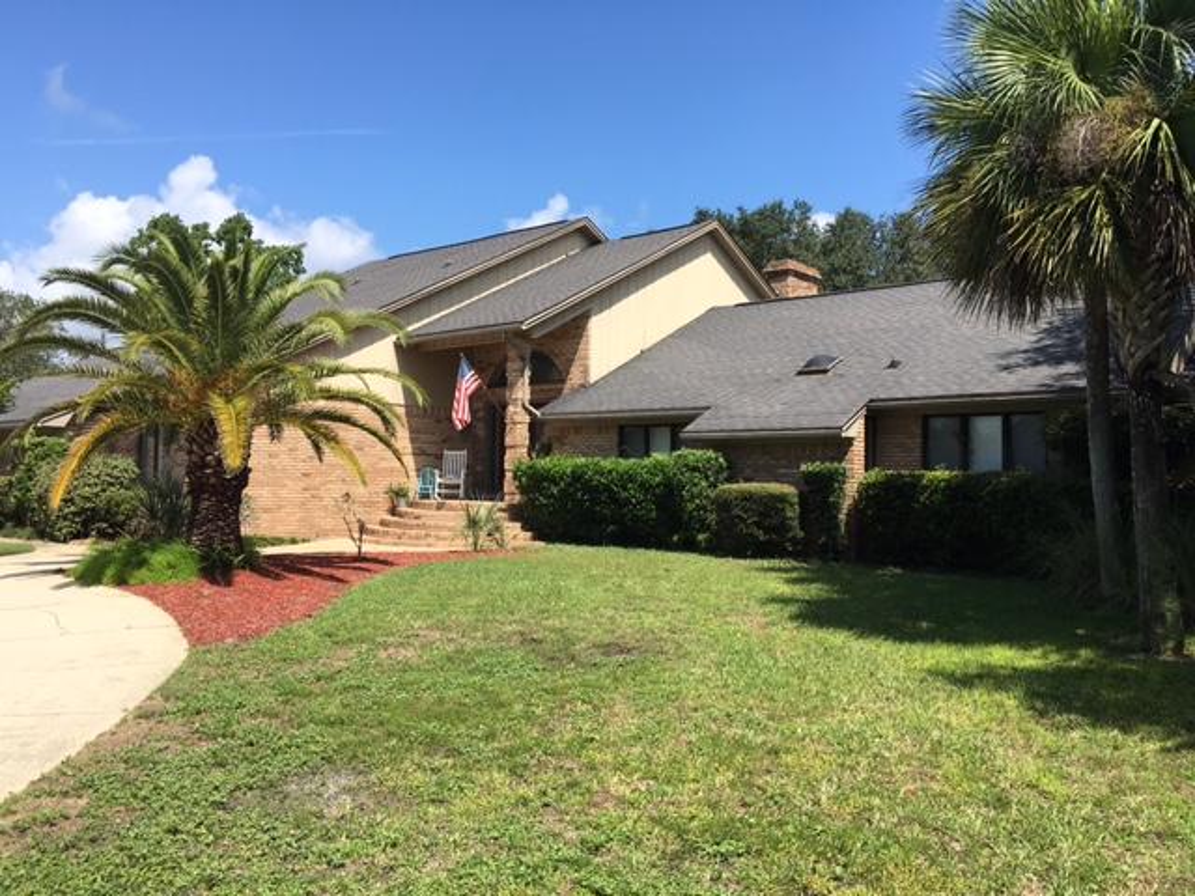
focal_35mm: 29
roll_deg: -0.8
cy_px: 448
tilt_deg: +3.9
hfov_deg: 61.7
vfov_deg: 48.2
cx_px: 598
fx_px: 1001
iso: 25
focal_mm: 4.15
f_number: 2.2
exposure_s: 1/1508
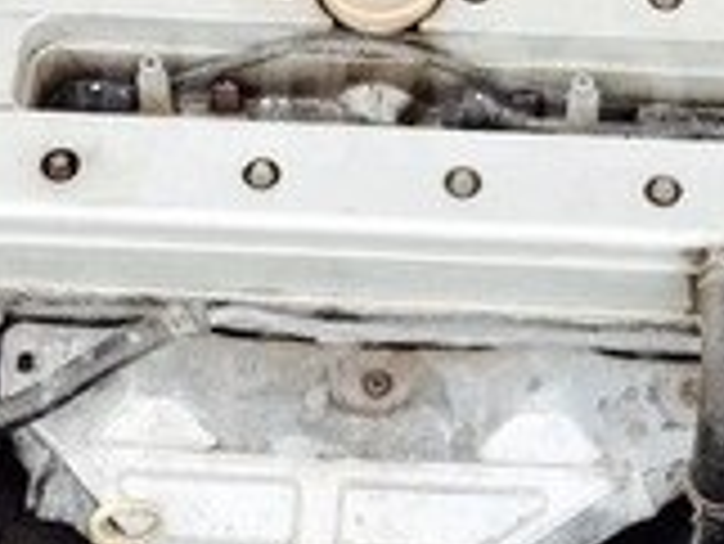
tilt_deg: -45.0
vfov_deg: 11.0
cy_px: 97
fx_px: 2826
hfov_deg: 14.6
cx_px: 526
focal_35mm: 135
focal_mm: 4.12
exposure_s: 1/60
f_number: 2.4
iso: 50
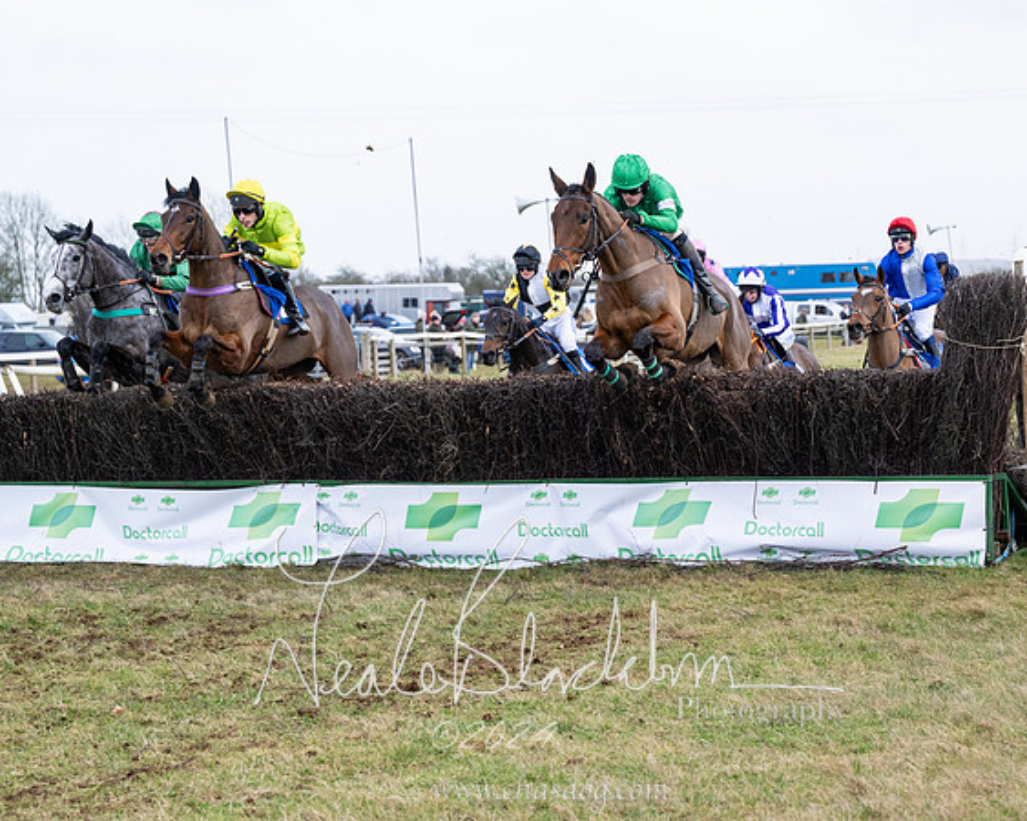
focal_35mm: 87
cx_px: 679
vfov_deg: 17.7
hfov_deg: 21.9
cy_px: 447
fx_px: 2640
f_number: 4
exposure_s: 1/1000
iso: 800
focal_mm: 70
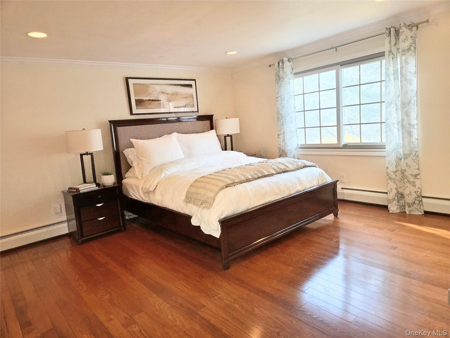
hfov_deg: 73.9
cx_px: 225
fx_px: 299
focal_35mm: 23
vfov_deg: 58.9
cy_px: 169
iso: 50
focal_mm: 5.4
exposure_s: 1/120
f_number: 1.8
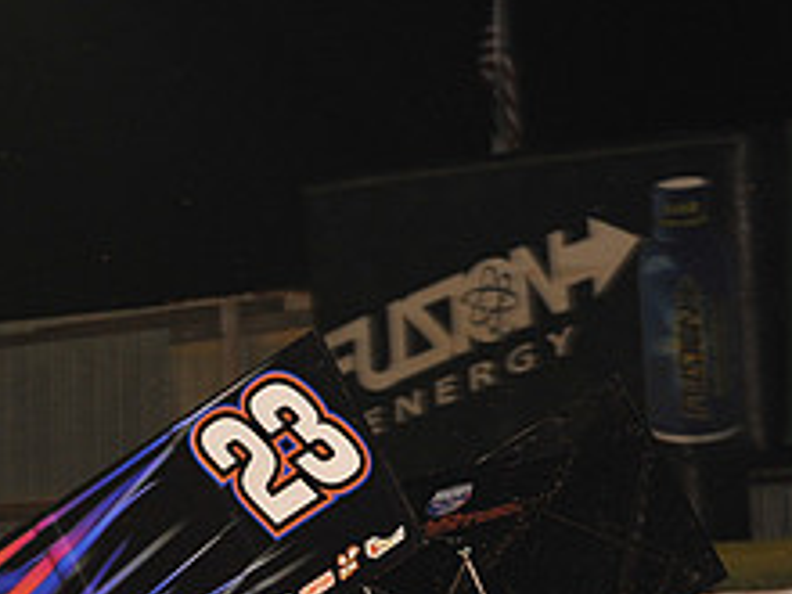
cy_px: 641
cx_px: 205
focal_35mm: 317
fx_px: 7253
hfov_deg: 6.2
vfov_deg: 4.7
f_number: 6.3
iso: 1250
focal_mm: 125
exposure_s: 1/320
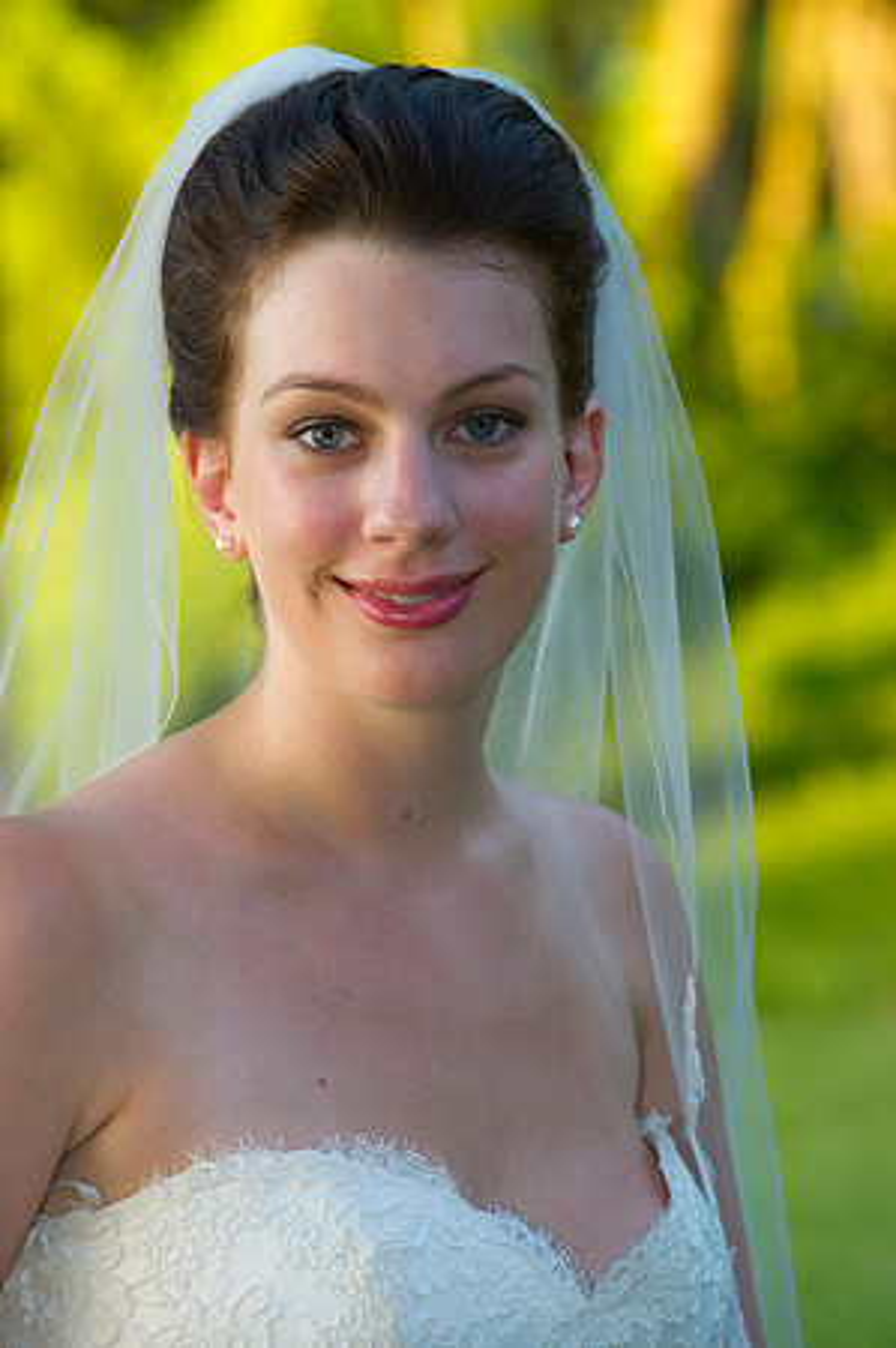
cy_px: 674
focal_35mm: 180
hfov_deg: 7.6
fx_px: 6735
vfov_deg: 11.4
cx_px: 448
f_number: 5.6
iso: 400
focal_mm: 180
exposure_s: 1/125
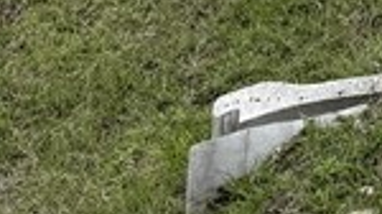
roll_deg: +0.9
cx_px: 649
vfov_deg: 6.3
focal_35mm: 179
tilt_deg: -5.2
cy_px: -372
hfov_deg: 11.3
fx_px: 1811
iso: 80
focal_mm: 6.76
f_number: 1.78
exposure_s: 1/2525
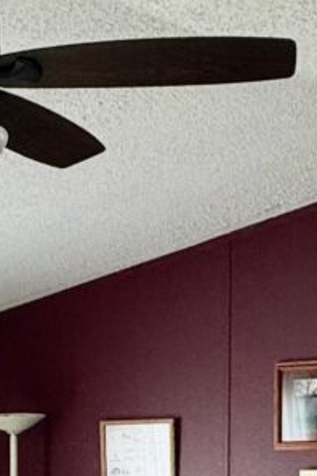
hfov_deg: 13.6
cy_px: 500
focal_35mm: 94
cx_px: -175
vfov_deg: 20.8
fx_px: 1241
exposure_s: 1/120
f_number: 2.2
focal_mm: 2.22
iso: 100
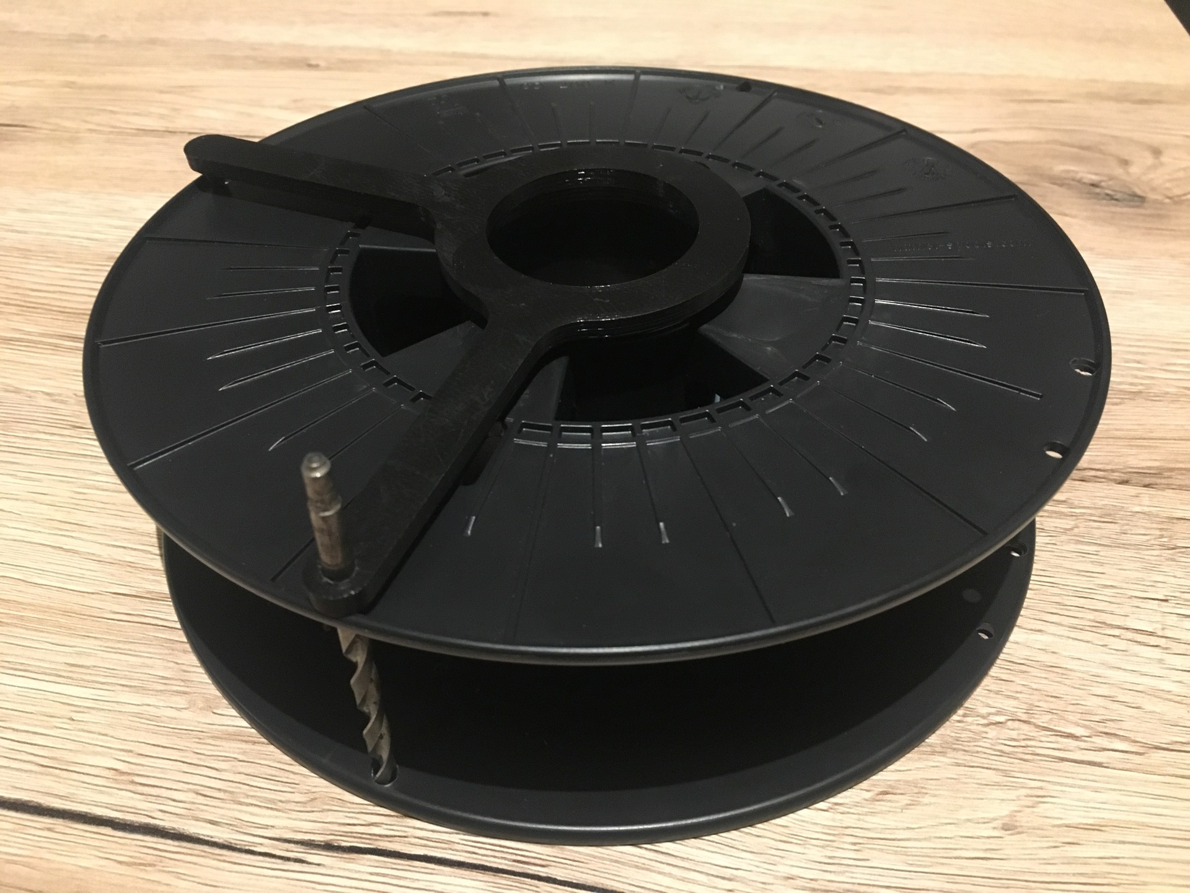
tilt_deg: -42.7
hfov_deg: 61.7
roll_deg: +0.8
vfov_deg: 48.2
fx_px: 997
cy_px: 446
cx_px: 595
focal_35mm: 29
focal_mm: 4.15
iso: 250
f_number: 2.2
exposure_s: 1/17
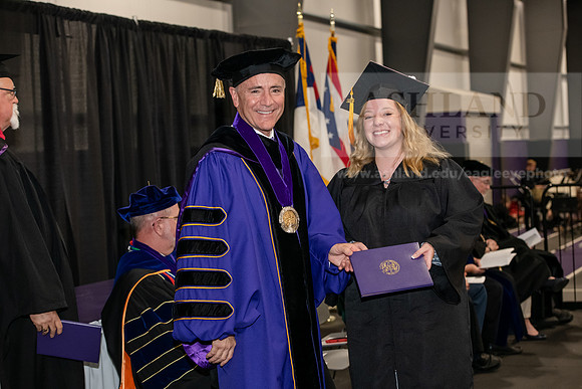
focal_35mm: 70
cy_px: 194
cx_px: 291
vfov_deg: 19.5
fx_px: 1132
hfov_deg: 28.8
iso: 2500
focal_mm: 70
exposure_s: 1/200
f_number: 5
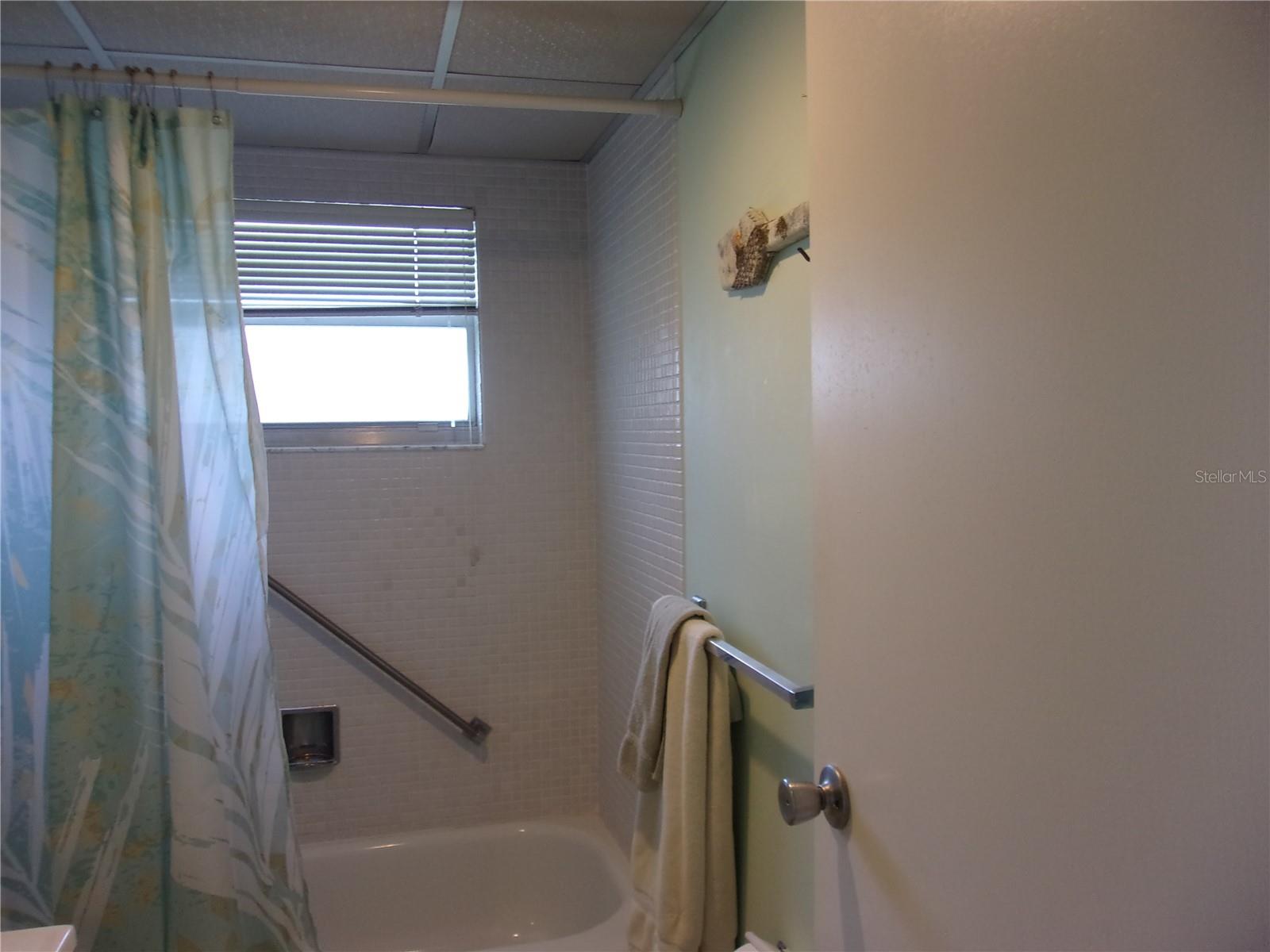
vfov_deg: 51.4
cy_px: 476
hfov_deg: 65.3
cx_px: 635
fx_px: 991
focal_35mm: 27
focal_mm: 4.9
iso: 106
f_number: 3
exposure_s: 1/34
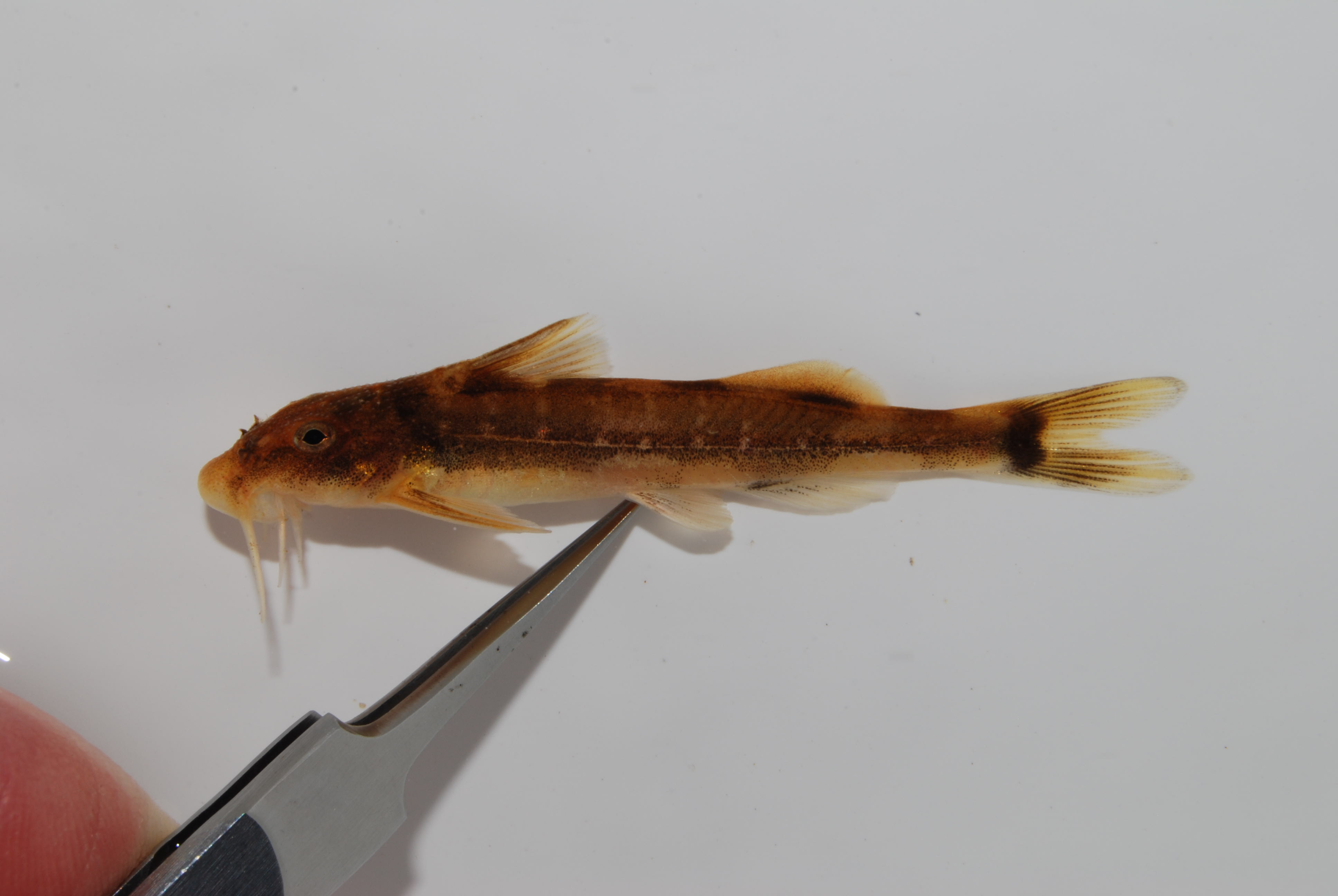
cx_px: 669
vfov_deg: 16.6
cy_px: 448
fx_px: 3070
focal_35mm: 82
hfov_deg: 24.6
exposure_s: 1/100
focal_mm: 55
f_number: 22
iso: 100
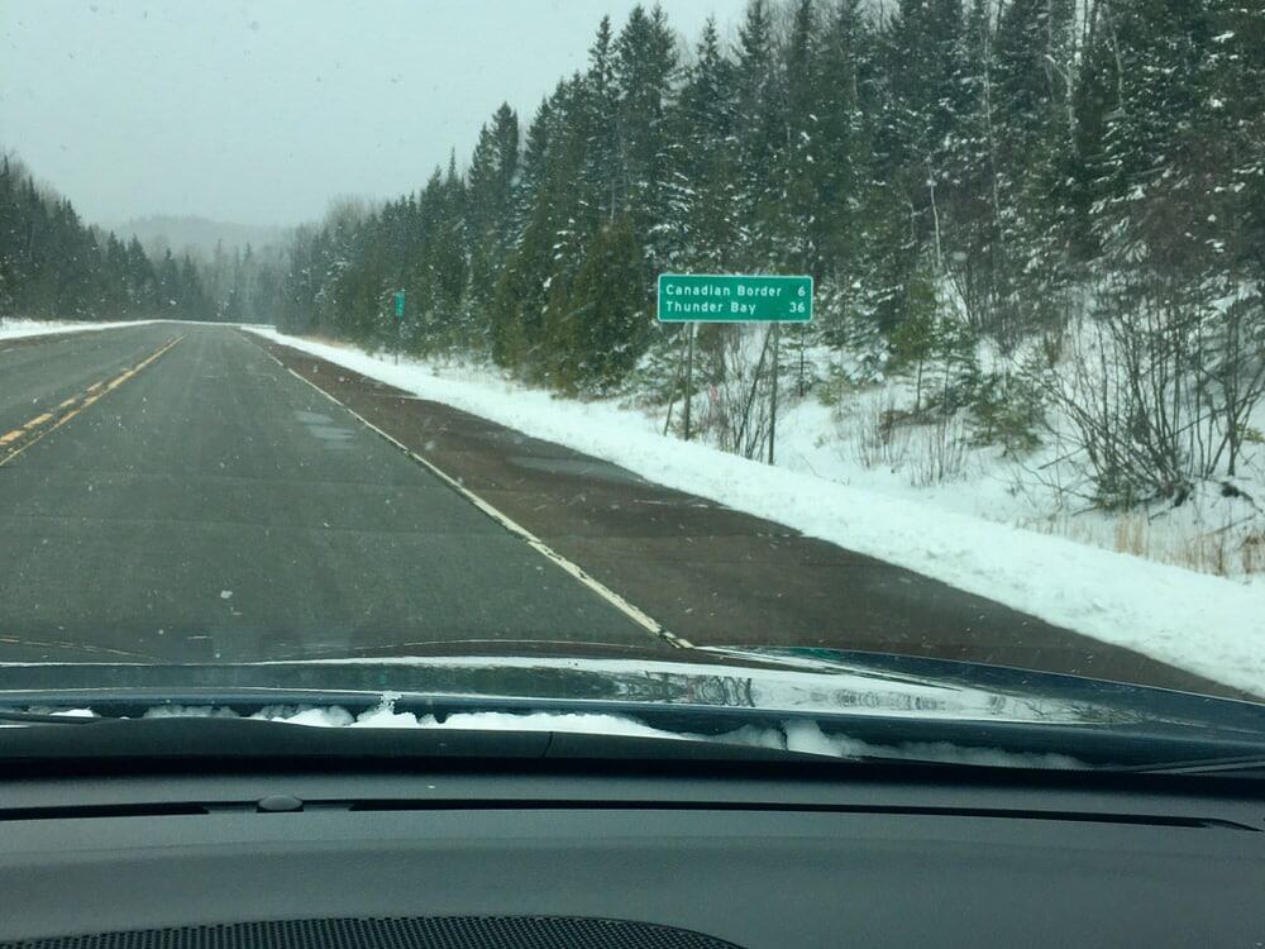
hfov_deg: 61.7
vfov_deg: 48.2
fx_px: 1060
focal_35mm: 29
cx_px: 632
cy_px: 474
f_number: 2.2
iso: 25
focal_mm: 4.15
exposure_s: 1/801
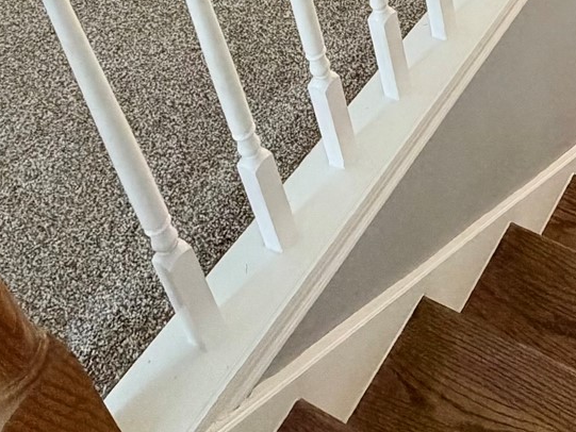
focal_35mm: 53
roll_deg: +0.5
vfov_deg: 20.6
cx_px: 686
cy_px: -317
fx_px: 882
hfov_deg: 30.8
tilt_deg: -26.8
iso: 320
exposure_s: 1/60
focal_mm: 2.22
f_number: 2.2
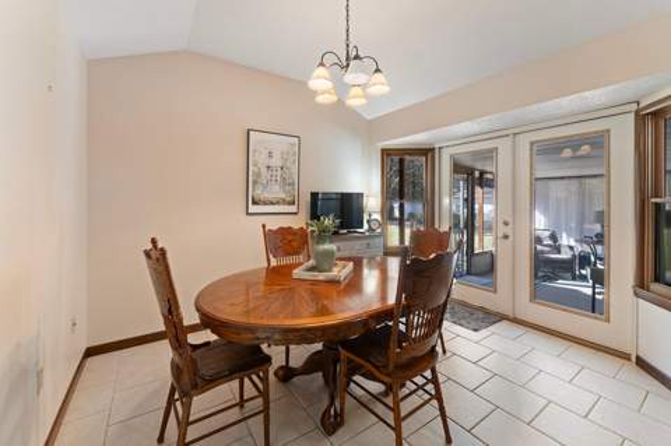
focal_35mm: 14
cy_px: 223
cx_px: 336
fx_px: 261
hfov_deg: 104.3
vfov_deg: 81.1
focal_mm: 14
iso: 320
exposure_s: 1/2
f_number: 6.3
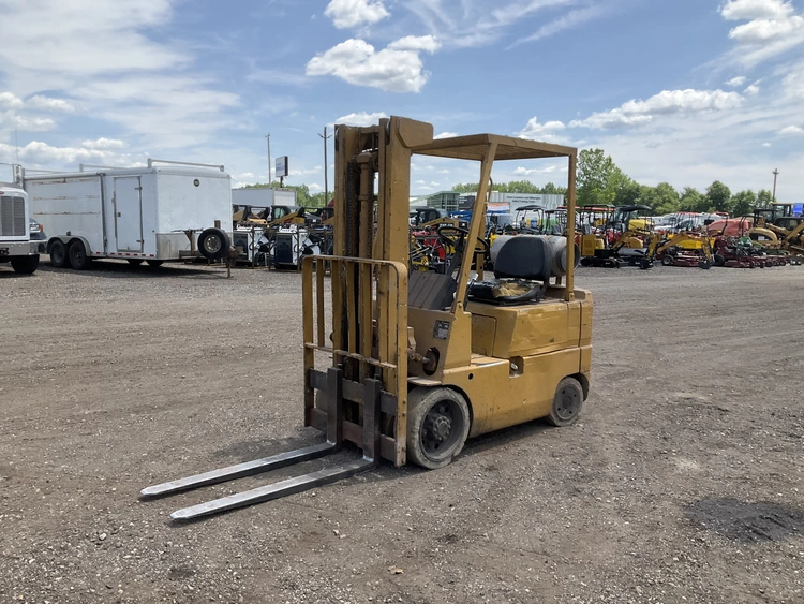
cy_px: 302
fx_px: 674
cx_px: 402
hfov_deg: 61.6
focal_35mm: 29
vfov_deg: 48.3
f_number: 1.8
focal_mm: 3
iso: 25
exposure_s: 1/1577
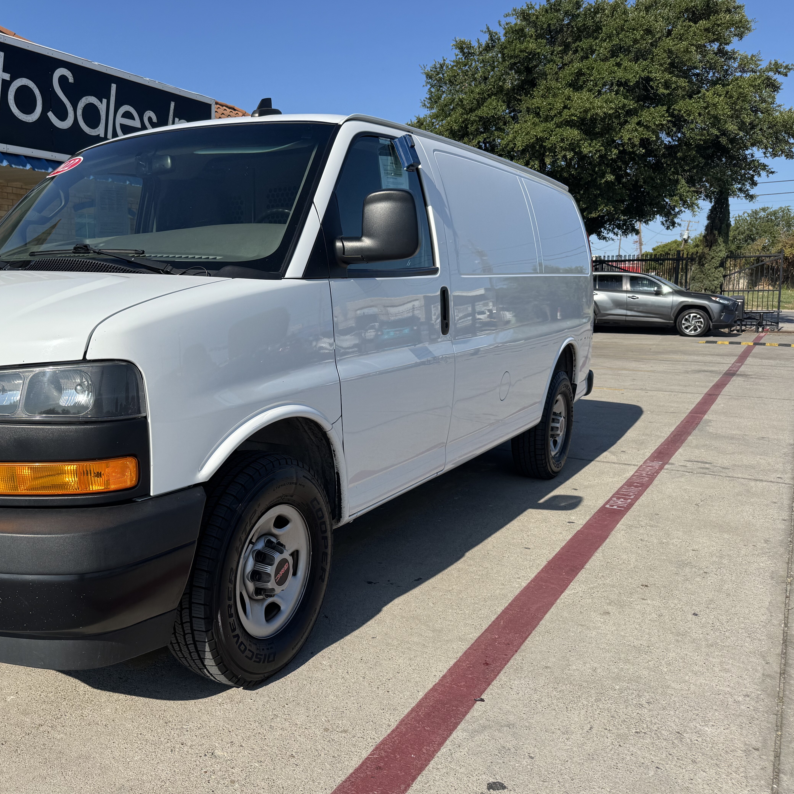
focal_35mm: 29
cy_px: 403
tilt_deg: -10.0
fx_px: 753
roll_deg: -0.5
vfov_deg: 55.6
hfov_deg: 54.4
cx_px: 258
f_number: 1.78
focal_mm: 6.76
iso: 80
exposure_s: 1/5814
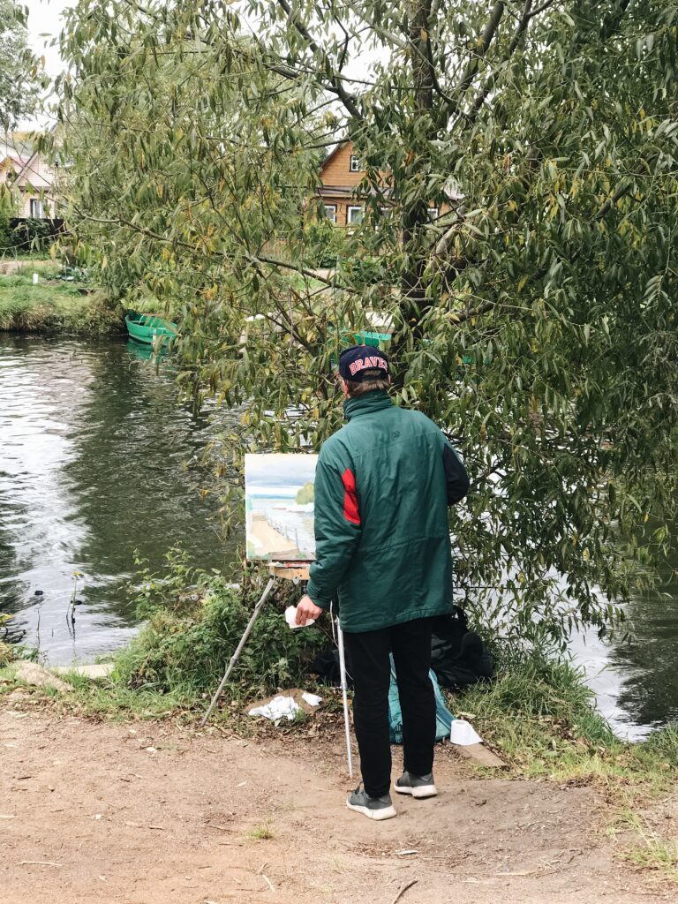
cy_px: 452
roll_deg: -1.8
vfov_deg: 33.8
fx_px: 1489
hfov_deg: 25.7
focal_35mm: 57
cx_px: 339
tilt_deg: -8.4
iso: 25
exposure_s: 1/93
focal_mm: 6.6
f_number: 2.8
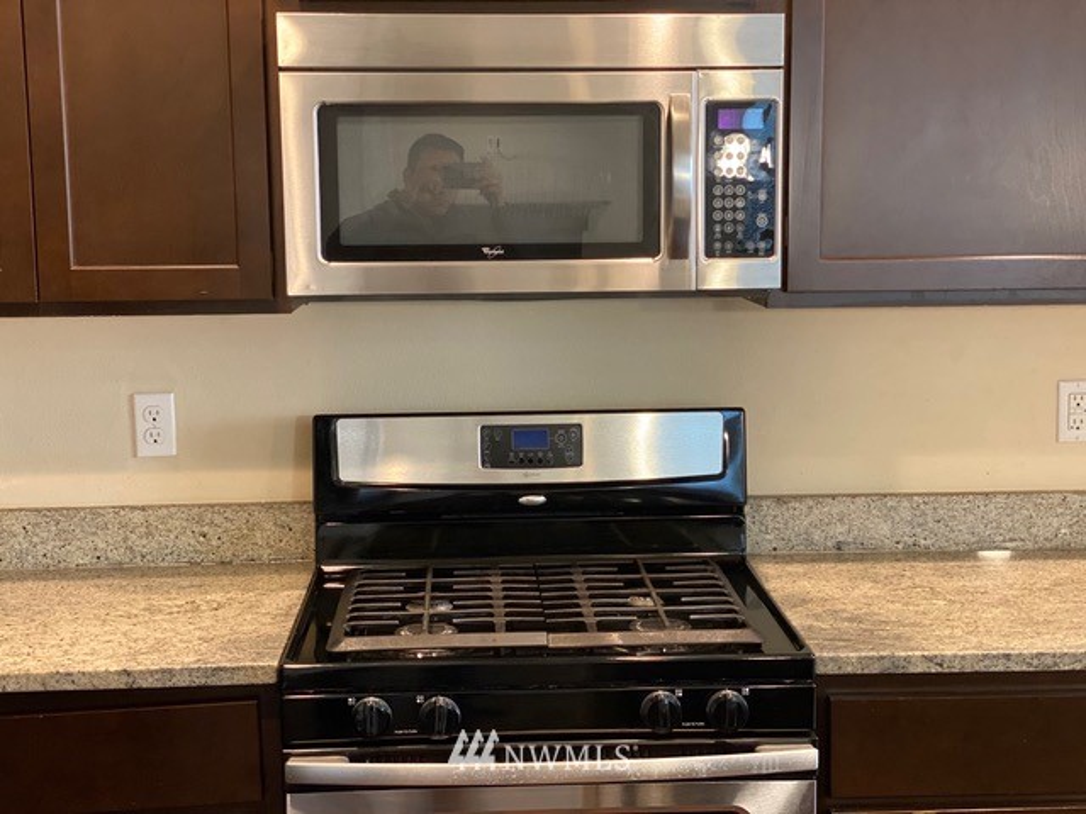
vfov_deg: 28.0
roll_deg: +0.2
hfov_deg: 36.8
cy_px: 407
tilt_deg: -7.0
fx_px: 1631
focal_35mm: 52
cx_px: 543
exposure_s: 1/40
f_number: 2
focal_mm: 6
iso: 320
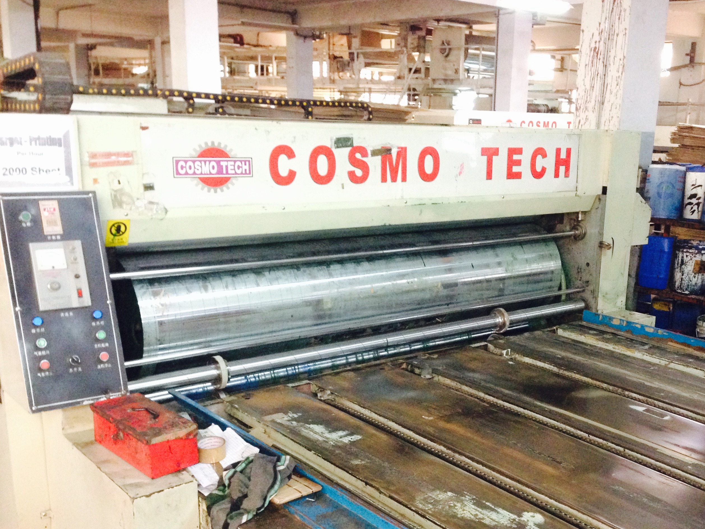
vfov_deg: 33.4
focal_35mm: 43
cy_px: 339
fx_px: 876
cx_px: 445
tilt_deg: -13.5
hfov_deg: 43.5
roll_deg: -2.0
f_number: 2.4
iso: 400
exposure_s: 1/17
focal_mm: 4.12
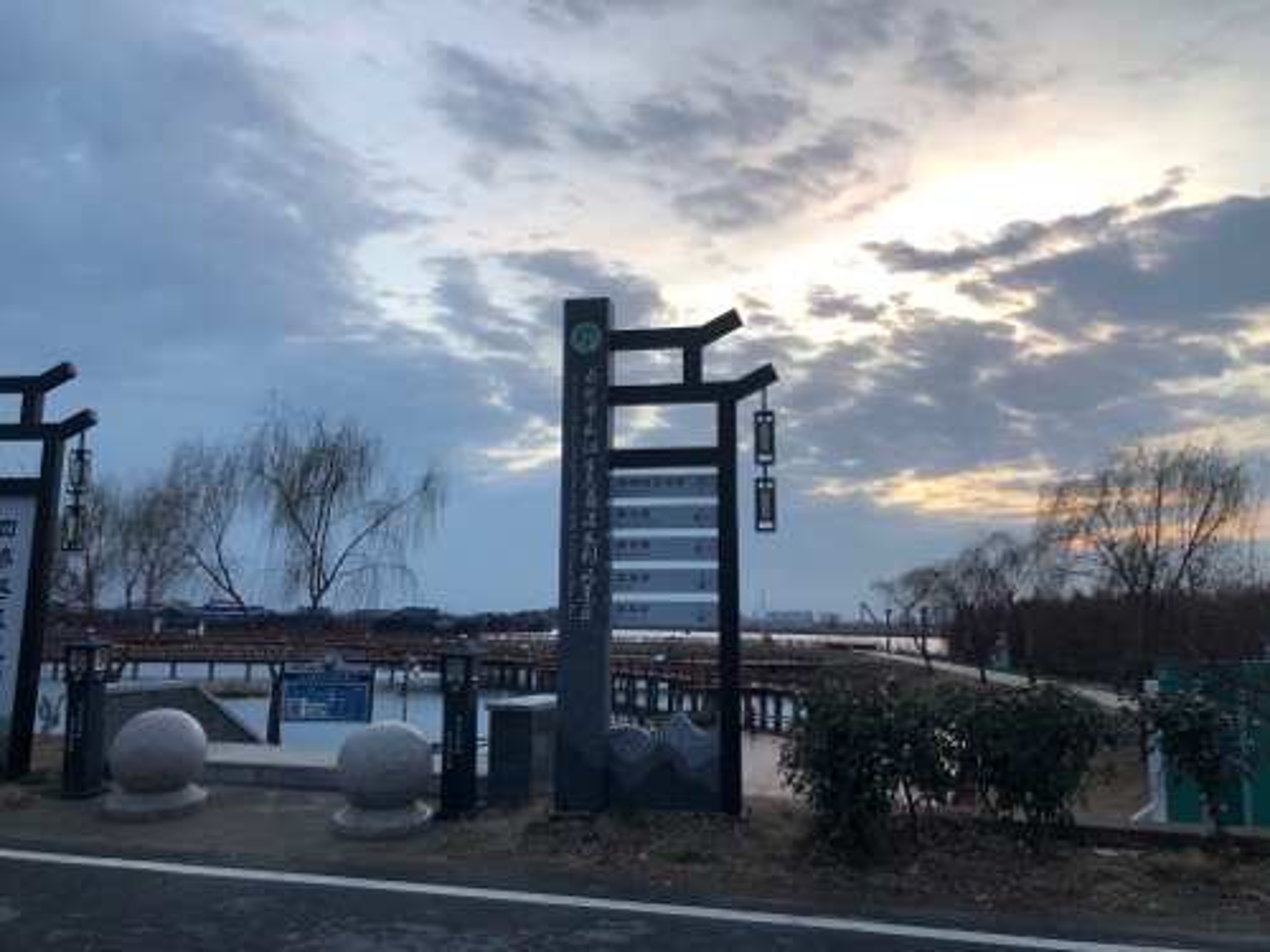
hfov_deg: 63.4
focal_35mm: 28
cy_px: 476
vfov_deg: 49.7
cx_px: 635
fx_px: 1027
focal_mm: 3.99
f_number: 1.8
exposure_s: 1/120
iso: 32
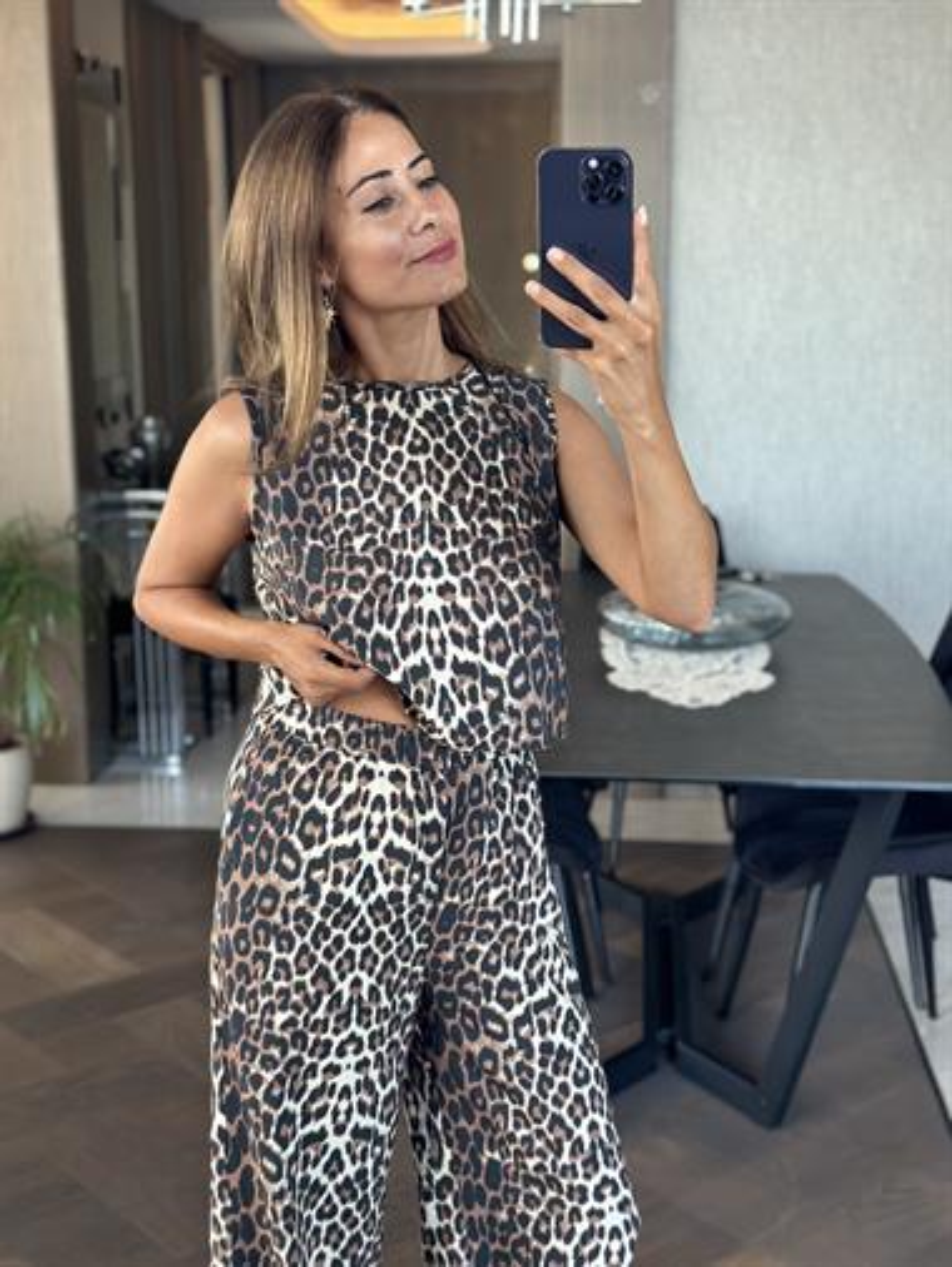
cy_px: 634
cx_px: 476
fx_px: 1759
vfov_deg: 39.6
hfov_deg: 30.3
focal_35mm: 48
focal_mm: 6.86
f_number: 1.78
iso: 160
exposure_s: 1/60
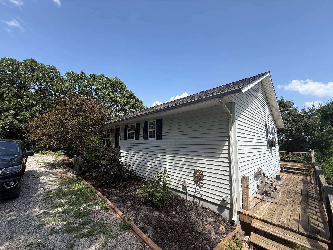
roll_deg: -0.7
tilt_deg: +10.1
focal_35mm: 14
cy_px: 125
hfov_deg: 102.1
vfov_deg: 85.7
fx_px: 135
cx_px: 166
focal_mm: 2.22
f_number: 2.2
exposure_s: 1/914
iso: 50
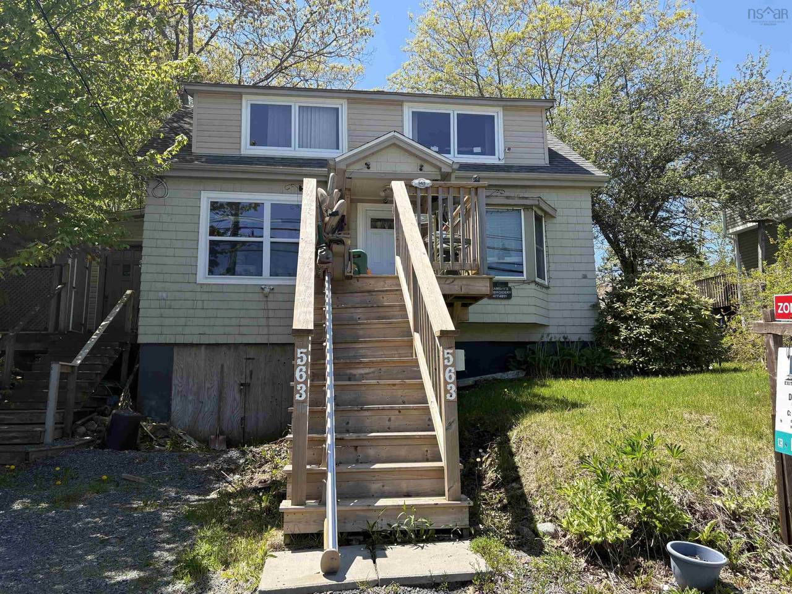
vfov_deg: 53.1
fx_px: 595
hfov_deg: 67.3
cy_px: 297
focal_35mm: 26
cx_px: 396
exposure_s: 1/1901
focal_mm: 5.96
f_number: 1.6
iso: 50
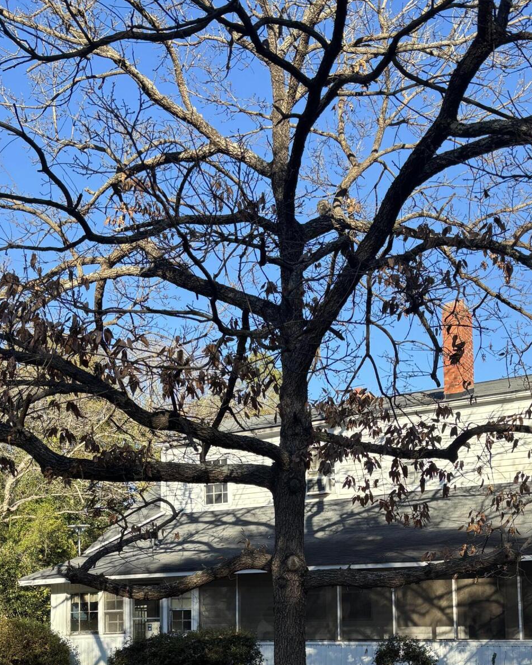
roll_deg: +0.2
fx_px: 846
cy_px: 557
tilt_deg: +3.5
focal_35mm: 43
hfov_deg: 34.8
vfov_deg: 40.6
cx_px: 312
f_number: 1.6
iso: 50
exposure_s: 1/935
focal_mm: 5.96
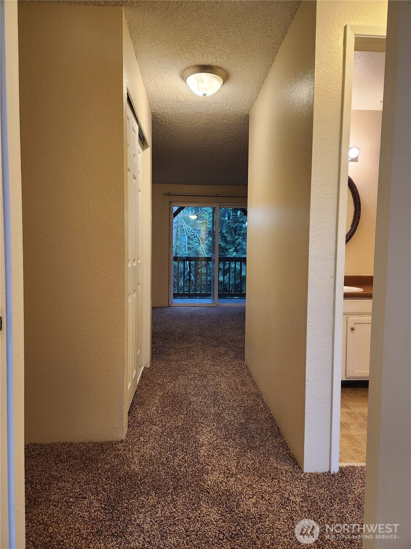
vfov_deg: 73.9
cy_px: 274
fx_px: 364
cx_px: 206
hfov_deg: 58.9
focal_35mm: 23
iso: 320
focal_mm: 5.4
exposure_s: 1/120
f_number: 1.8
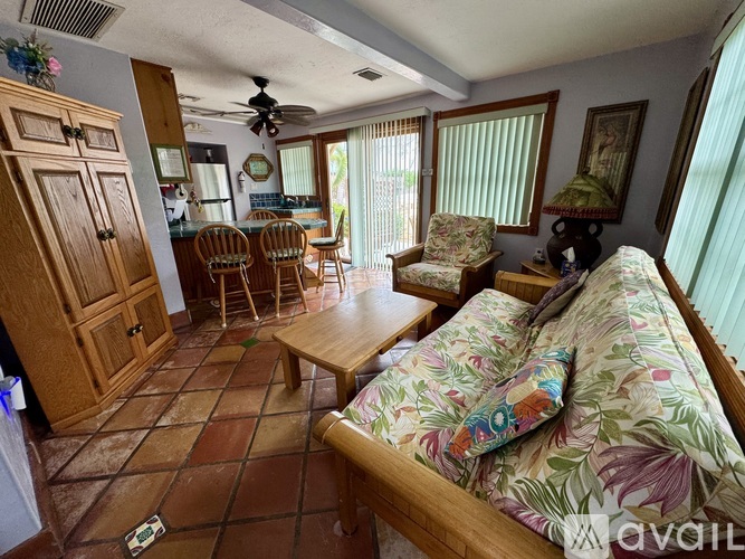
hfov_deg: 102.1
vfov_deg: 85.7
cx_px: 372
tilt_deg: -18.5
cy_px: 280
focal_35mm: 14
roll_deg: +1.0
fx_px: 301
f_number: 2.2
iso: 160
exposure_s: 1/99
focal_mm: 2.22
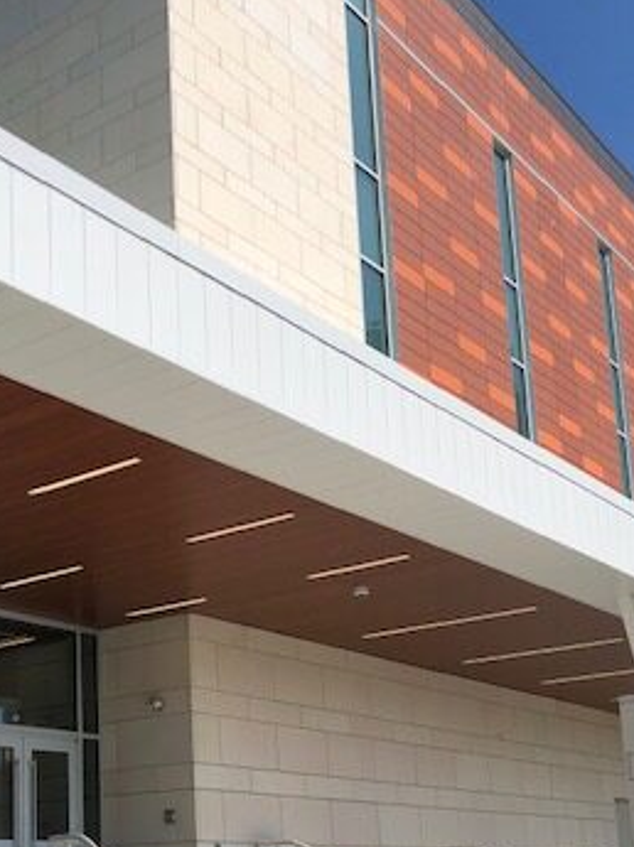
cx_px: 143
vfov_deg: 36.0
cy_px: 643
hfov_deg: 27.5
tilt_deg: +9.8
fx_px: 1272
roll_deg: +2.9
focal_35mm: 52
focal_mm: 4
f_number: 1.8
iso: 25
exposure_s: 1/3040
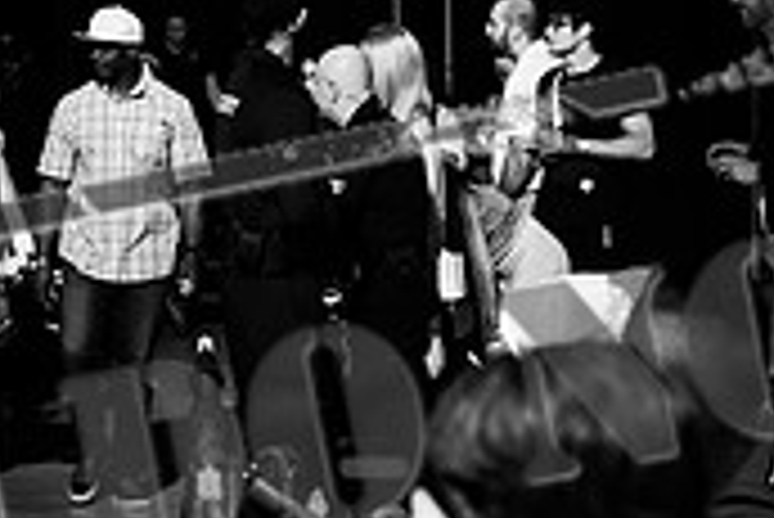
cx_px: -72
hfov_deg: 12.5
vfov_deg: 8.5
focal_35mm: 162
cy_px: 291
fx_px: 3486
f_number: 2.8
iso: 1600
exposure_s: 1/160
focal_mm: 48
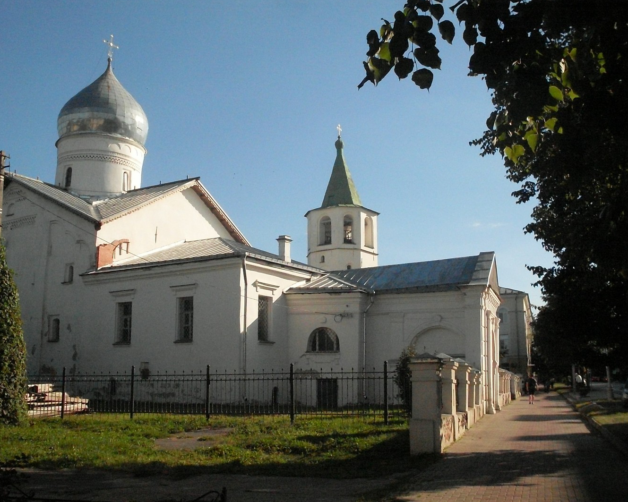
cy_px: 249
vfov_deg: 37.3
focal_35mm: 40
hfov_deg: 45.8
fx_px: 743
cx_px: 320
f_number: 8.4
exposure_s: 1/1000
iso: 400
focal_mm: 6.3
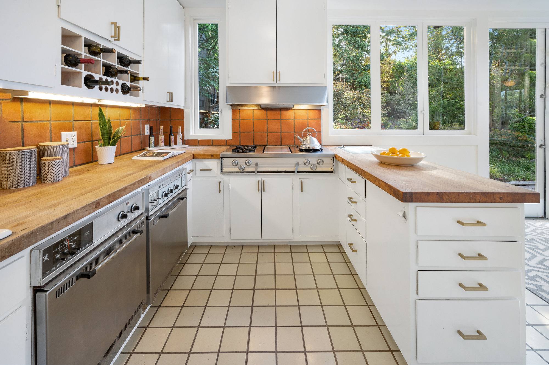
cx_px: 274
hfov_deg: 98.6
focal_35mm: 16
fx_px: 236
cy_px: 182
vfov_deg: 75.4
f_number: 9
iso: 400
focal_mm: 15.5
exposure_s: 1/20
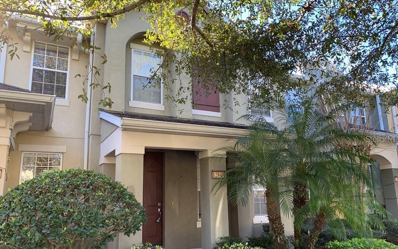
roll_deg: +1.1
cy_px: 139
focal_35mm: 28
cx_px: 201
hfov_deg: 66.5
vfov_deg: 44.5
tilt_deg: +11.3
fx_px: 304
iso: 40
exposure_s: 1/122
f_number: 1.8
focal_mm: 4.25
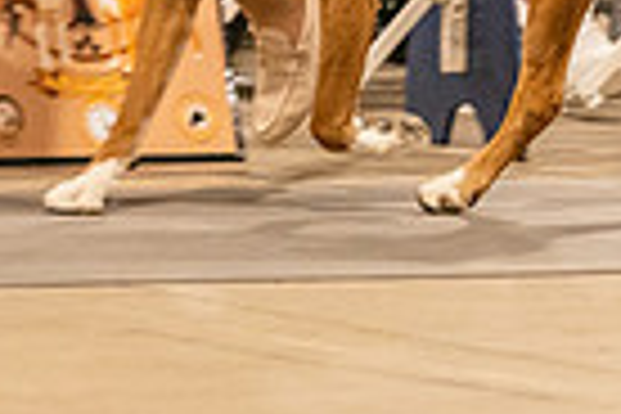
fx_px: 10849
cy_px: -380
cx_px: 68
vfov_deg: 2.2
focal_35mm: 629
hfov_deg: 3.3
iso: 6400
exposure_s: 1/250
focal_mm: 150
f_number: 3.5
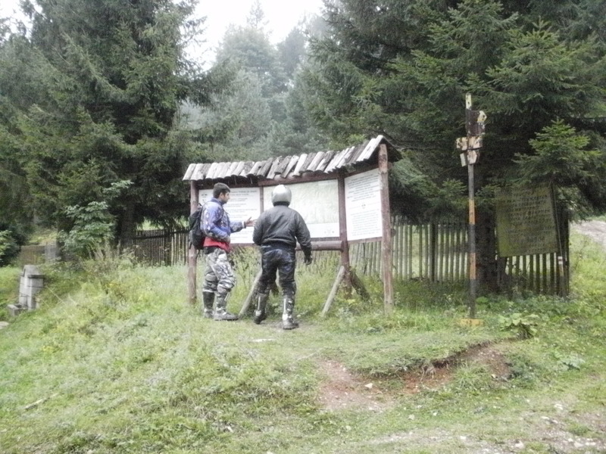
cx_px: 303
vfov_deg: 39.7
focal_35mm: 36
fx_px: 630
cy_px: 227
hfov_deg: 51.4
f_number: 3.5
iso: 1250
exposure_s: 1/250
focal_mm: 6.3
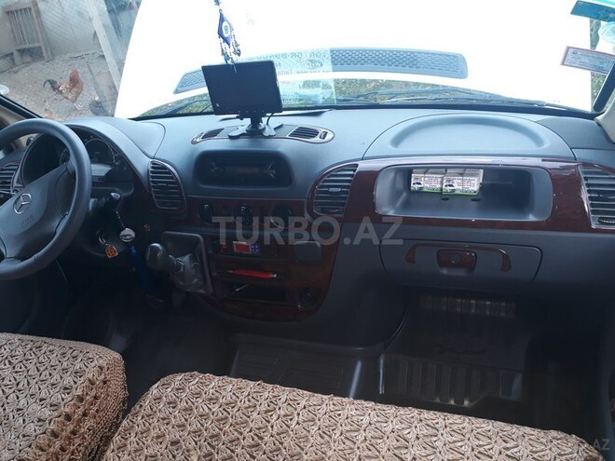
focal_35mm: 27
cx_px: 308
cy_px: 230
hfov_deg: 65.3
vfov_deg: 51.4
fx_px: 480
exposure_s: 1/50
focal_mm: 3.6
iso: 40
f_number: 1.9
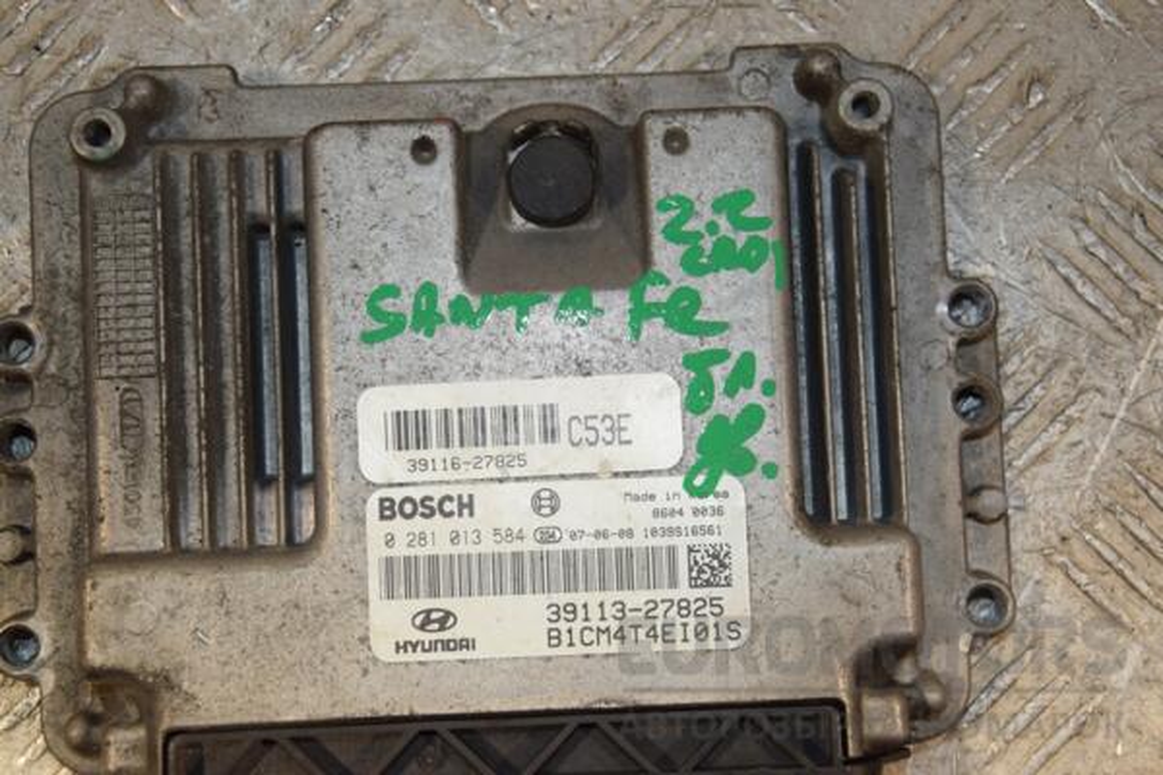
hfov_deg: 29.9
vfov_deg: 20.2
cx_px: 582
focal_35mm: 68
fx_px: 2180
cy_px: 388
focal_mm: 45
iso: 800
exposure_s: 1/200
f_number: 6.3
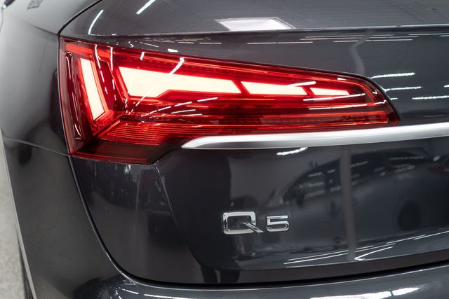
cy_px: 150
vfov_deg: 31.9
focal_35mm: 42
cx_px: 224
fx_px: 524
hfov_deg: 46.4
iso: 200
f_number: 3.2
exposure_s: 1/40
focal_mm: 28
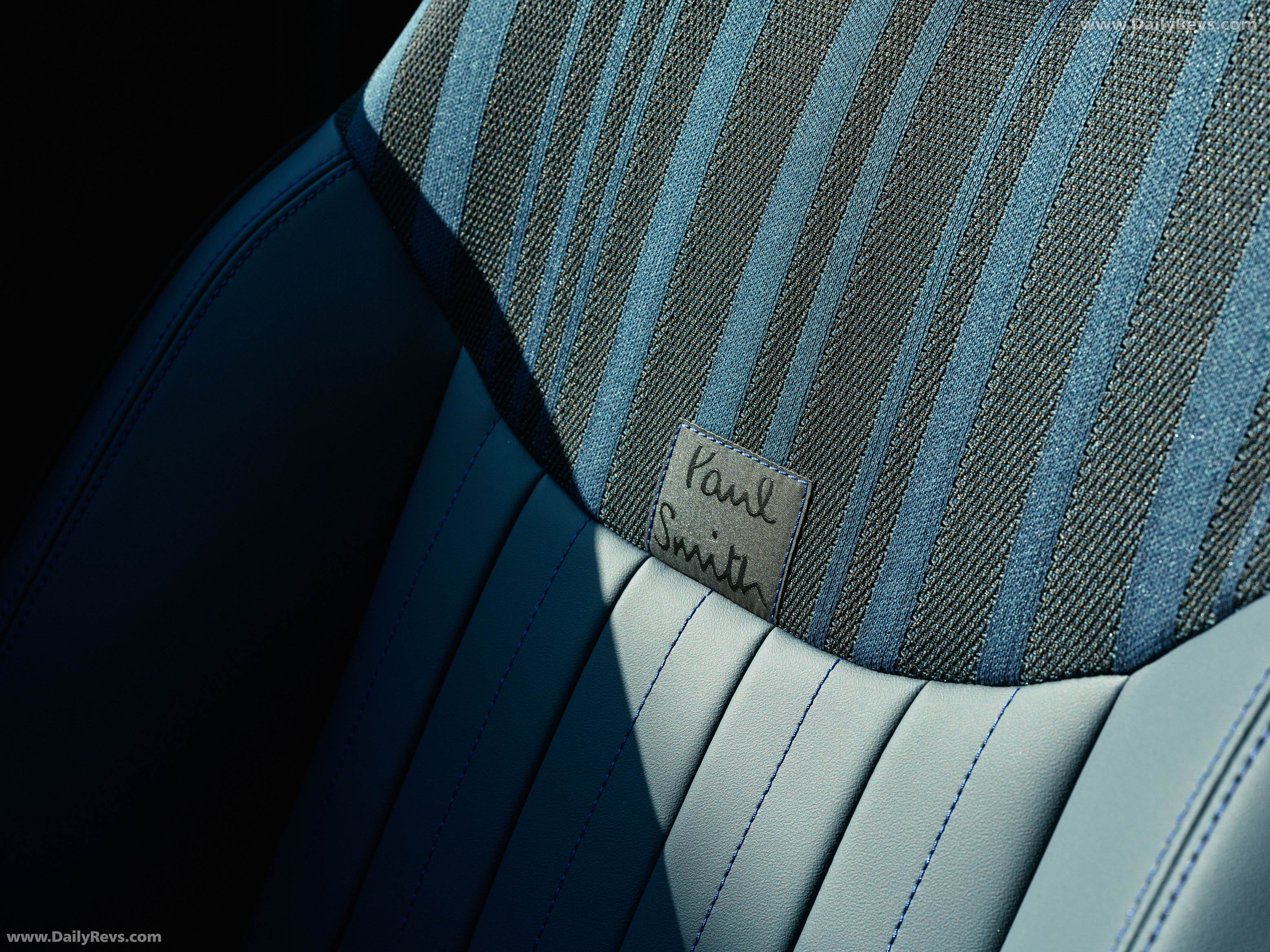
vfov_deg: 32.9
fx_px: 1614
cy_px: 476
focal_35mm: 44
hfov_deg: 42.9
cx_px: 635
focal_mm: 55
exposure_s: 1/320
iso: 5000
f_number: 13
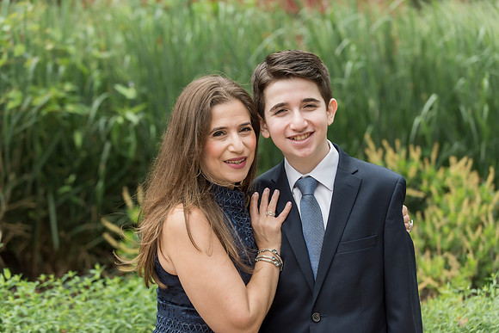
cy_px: 166
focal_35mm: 98
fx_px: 1359
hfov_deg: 20.8
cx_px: 250
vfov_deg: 14.0
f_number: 3.5
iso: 400
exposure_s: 1/1000
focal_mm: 98
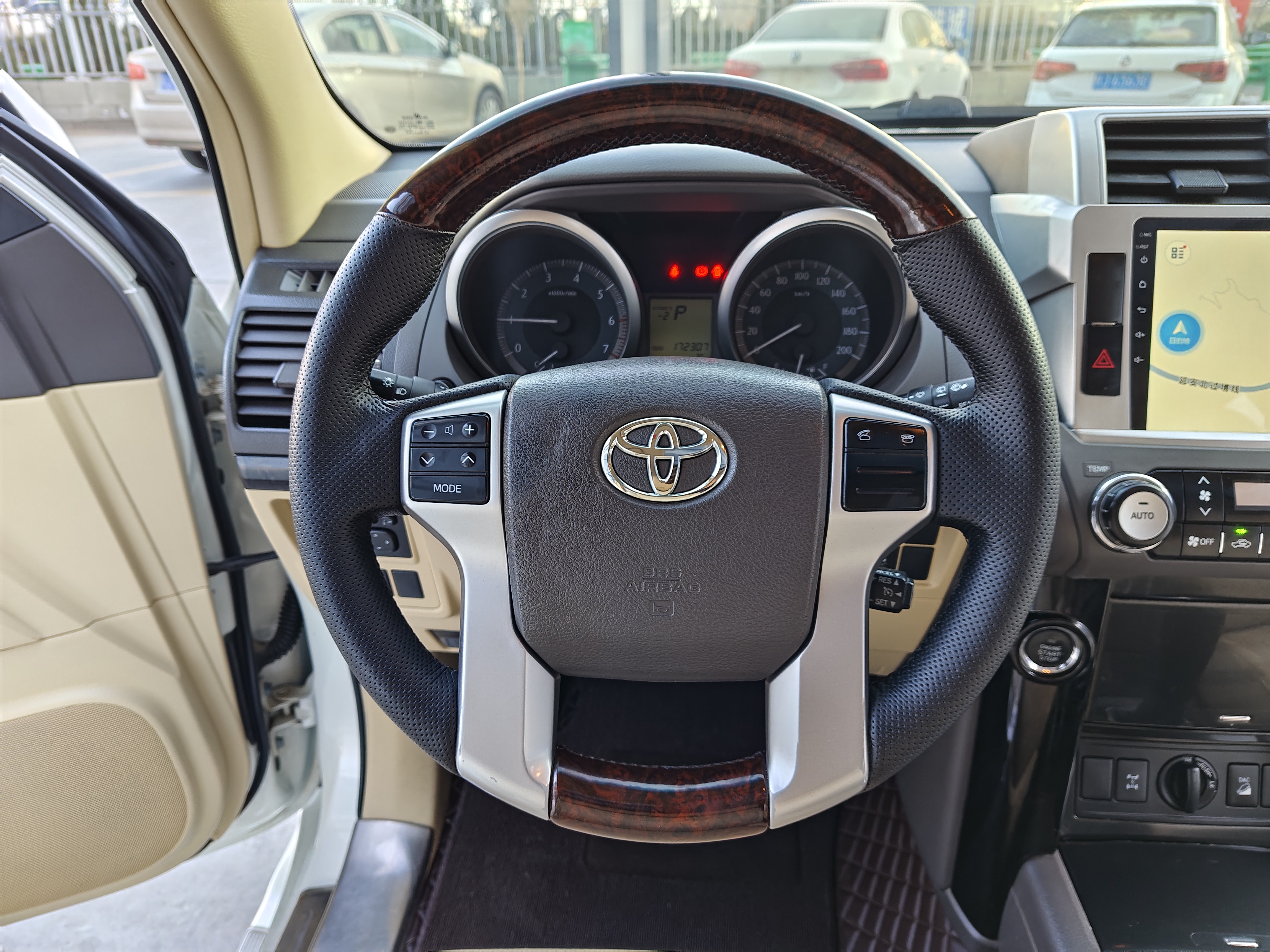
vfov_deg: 58.9
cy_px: 476
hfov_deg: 73.9
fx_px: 844
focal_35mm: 23
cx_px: 635
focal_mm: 5.56
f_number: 1.88
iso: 123
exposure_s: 1/20
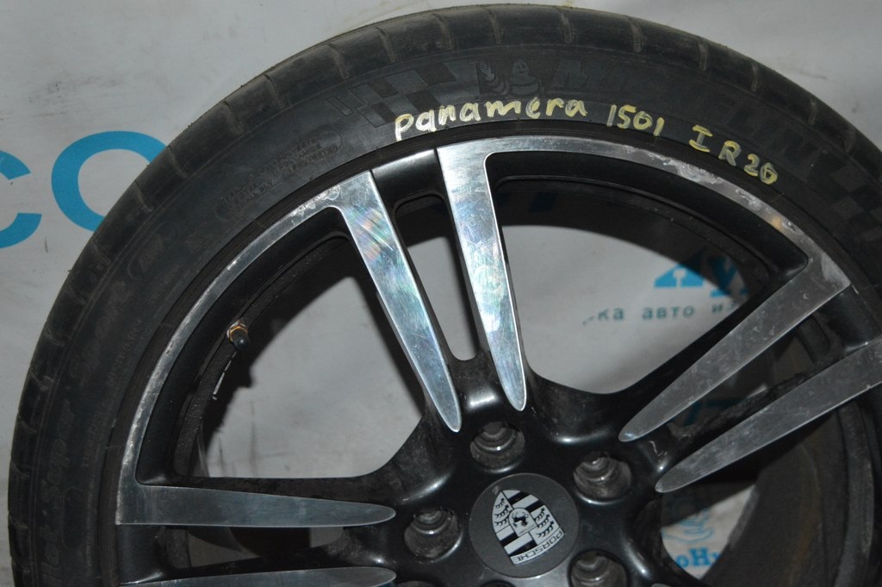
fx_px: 1395
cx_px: 441
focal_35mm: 57
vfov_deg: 23.7
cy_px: 294
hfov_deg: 35.1
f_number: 4.8
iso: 3200
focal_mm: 38
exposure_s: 1/60
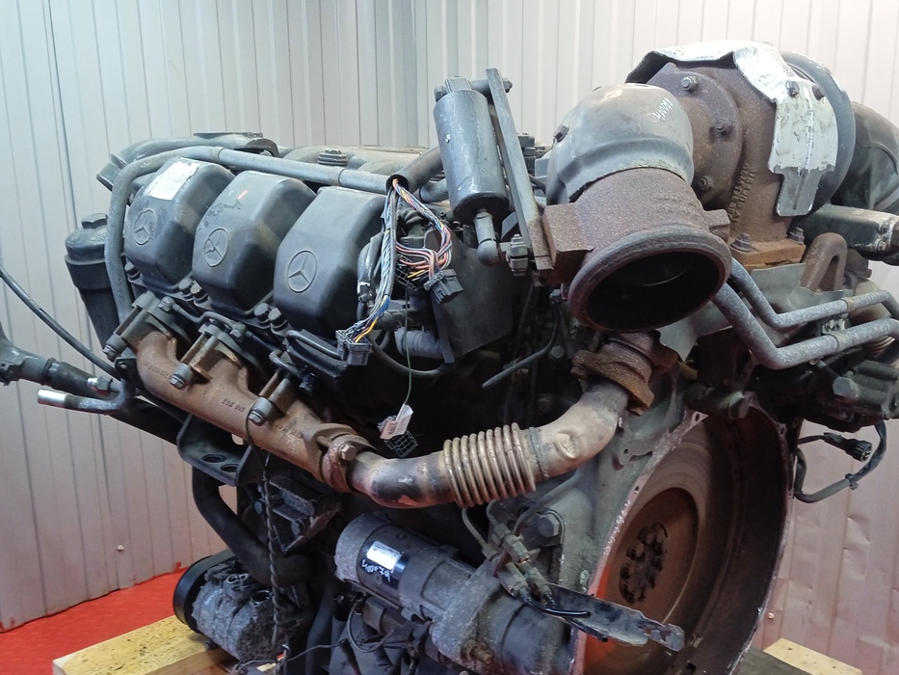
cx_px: 446
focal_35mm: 36
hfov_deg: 51.3
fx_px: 935
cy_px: 398
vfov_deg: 39.5
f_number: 2.2
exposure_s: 1/25
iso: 299
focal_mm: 3.43
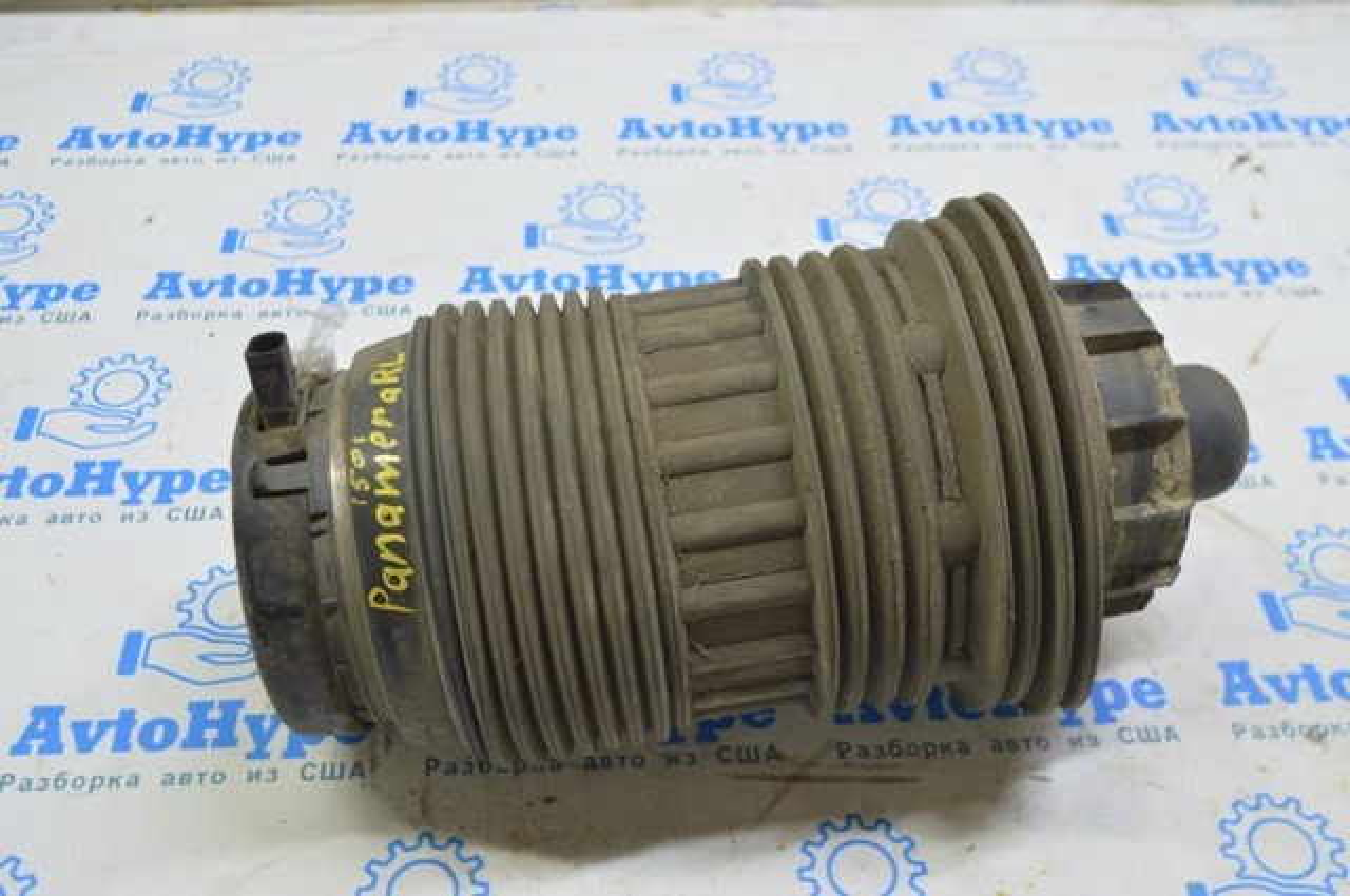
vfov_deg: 34.1
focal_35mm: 39
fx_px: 1461
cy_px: 448
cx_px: 675
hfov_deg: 49.6
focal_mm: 26
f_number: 5.6
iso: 400
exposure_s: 1/20
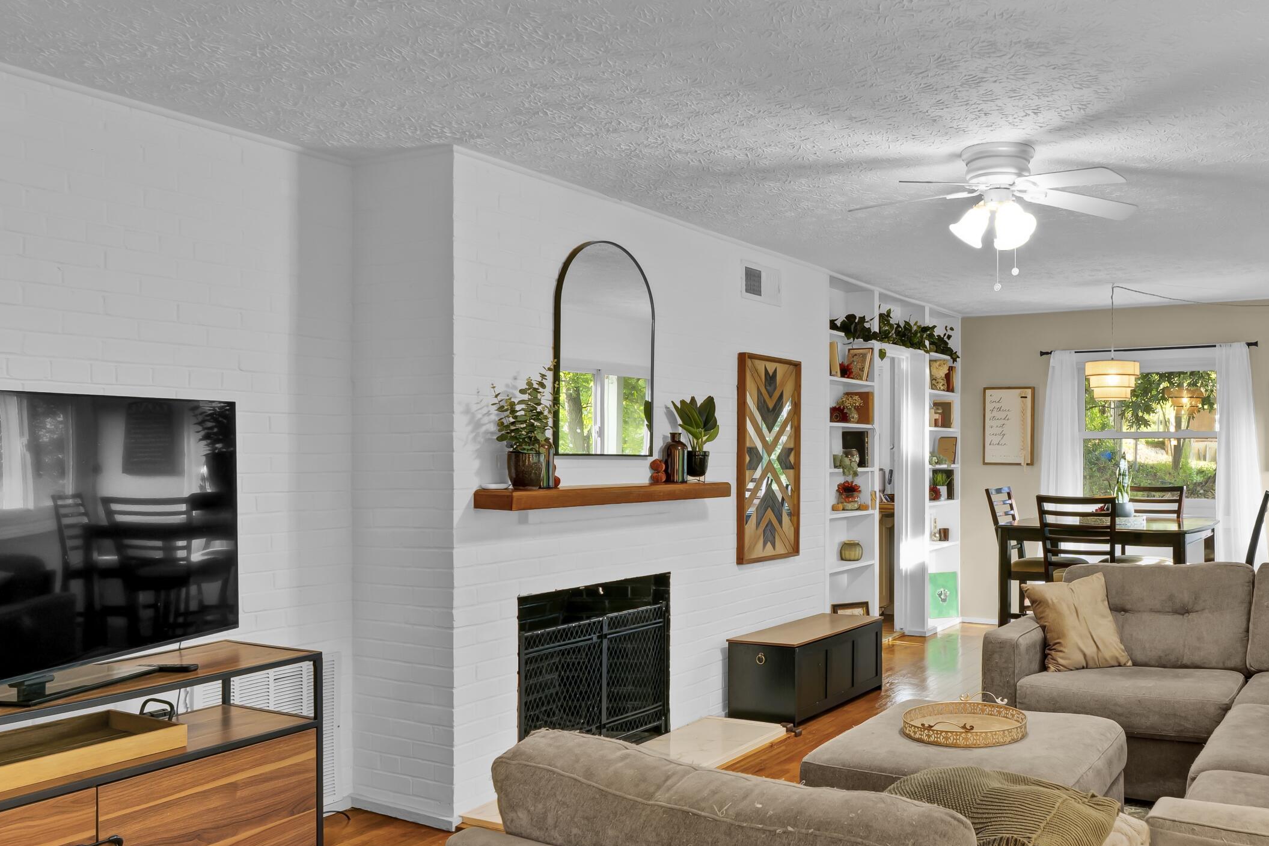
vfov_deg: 46.2
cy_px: 403
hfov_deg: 63.0
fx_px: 992
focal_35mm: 28
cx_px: 878
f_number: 8
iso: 125
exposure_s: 1/1.25
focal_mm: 13.2
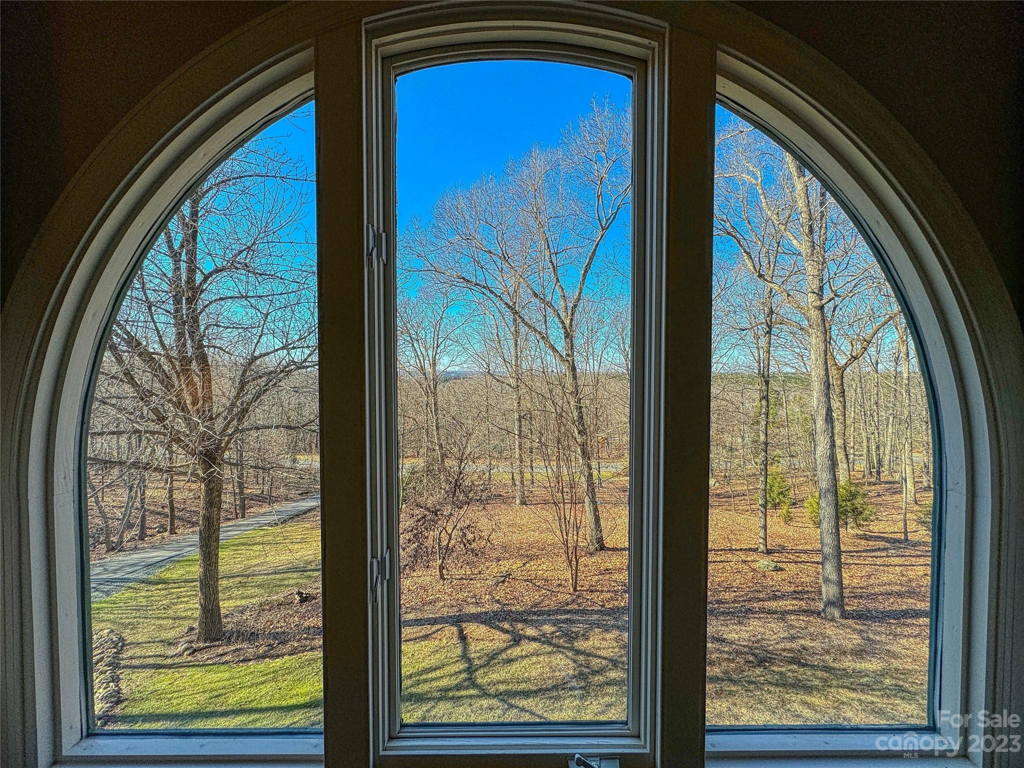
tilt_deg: -2.3
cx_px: 512
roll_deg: +0.0
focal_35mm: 14
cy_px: 384
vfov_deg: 85.7
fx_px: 414
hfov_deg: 102.1
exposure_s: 1/646
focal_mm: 2.2
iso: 40
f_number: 2.2
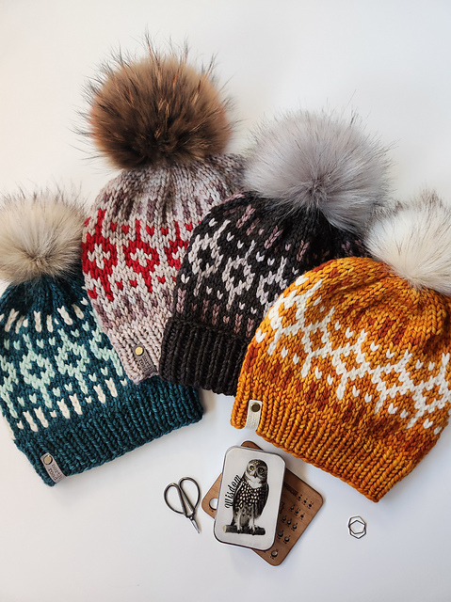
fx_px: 400
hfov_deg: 58.8
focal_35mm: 23
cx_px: 226
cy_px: 301
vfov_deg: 74.0
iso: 250
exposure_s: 1/120
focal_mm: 5.4
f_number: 1.8
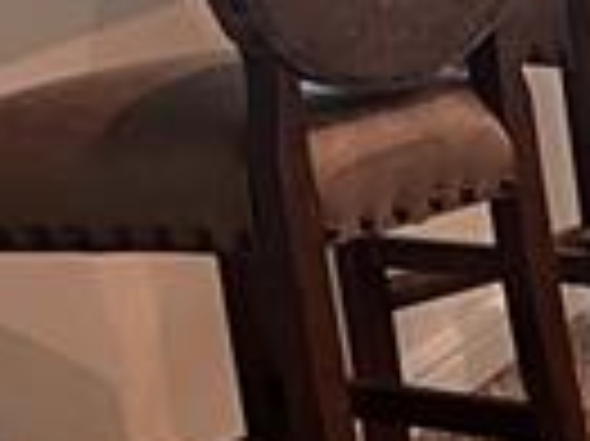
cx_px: 2049
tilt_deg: -14.2
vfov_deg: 7.3
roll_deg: +2.3
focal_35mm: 204
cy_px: 288
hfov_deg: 7.8
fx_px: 3474
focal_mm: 5.1
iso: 125
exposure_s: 1/60
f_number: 1.6
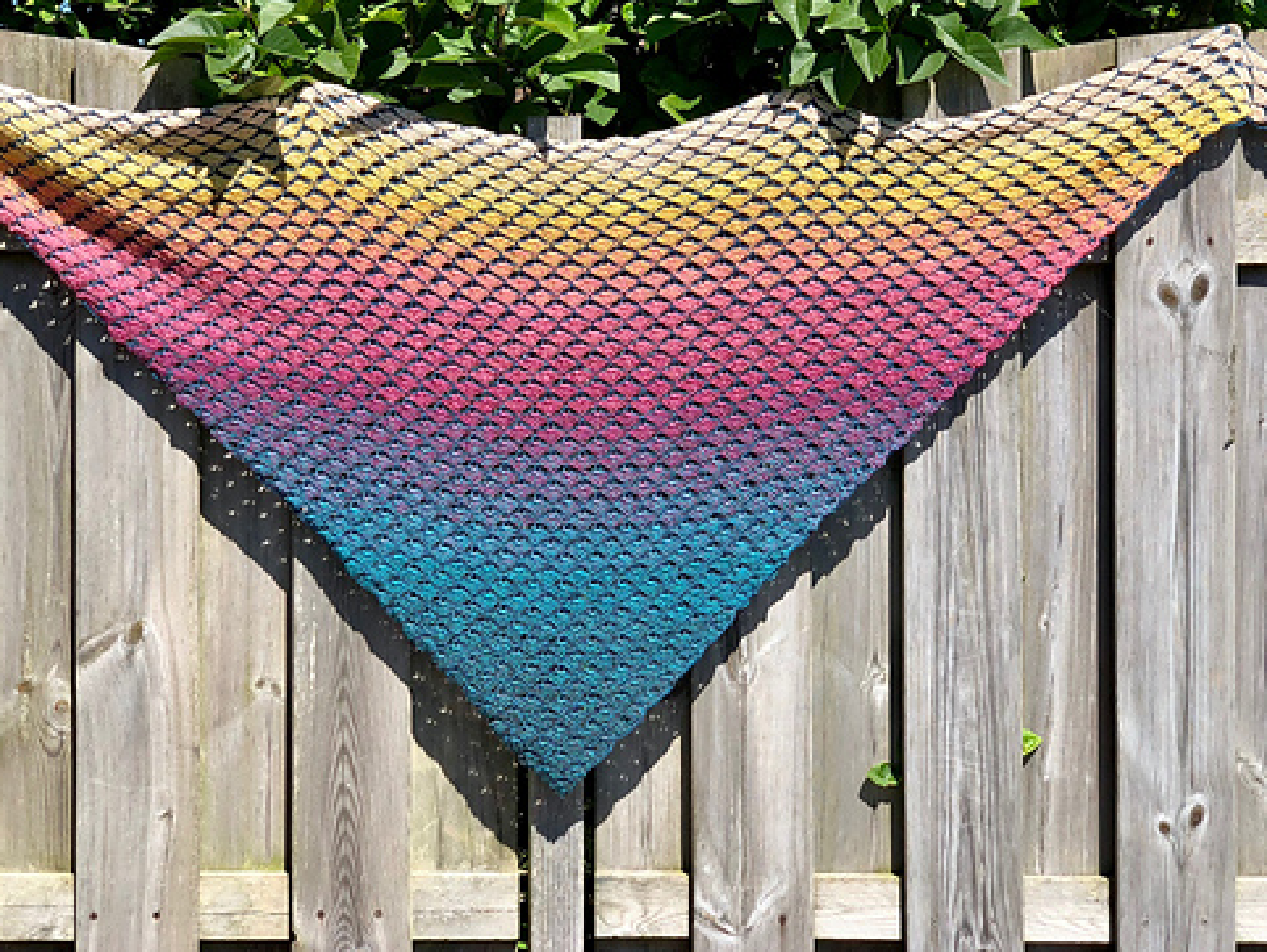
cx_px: 612
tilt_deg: -1.9
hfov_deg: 28.1
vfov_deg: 21.3
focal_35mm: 69
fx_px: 2527
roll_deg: +0.7
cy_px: 358
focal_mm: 6
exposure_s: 1/649
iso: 16
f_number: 2.4
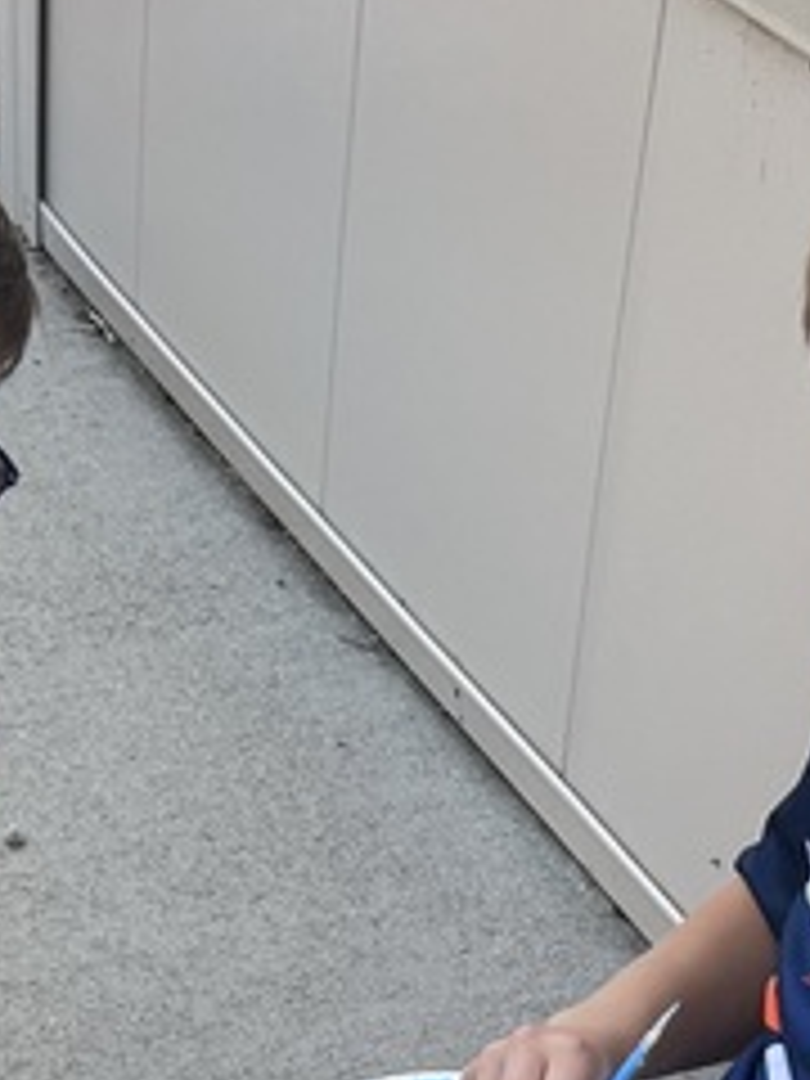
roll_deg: -1.8
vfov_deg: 16.9
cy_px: 1305
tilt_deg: -33.3
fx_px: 3463
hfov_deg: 13.3
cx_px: 220
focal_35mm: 111
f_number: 1.6
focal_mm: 5.1
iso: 50
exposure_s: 1/566
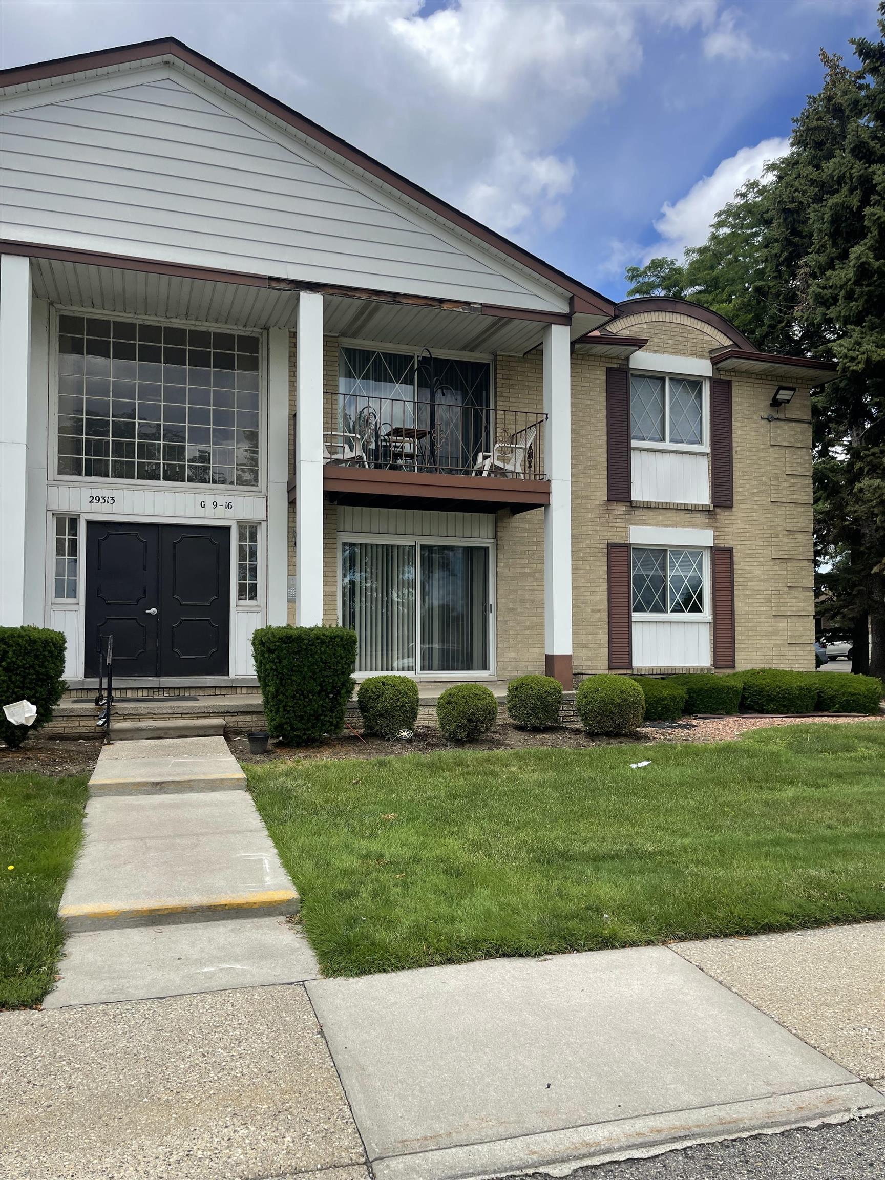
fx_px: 852
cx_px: 442
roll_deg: -1.2
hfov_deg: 54.9
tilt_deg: +4.4
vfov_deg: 69.4
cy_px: 590
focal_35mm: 25
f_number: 1.6
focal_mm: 5.1
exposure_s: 1/2924
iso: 32
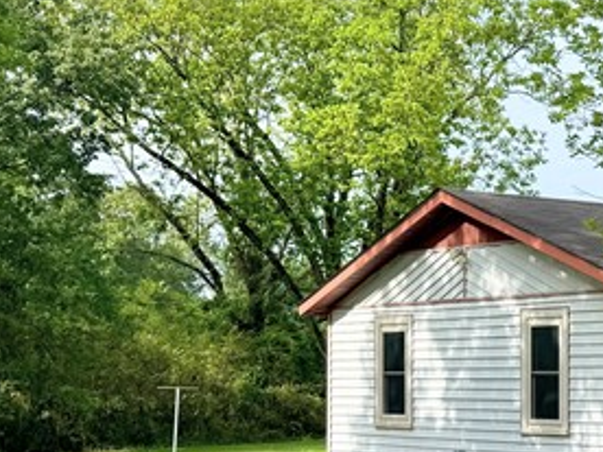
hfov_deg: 19.2
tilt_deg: +0.8
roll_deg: +0.5
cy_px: 345
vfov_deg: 16.5
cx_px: 909
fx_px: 1550
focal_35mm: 89
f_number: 1.78
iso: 80
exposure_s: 1/2331
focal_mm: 6.76
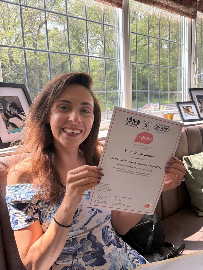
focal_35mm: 26
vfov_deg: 67.3
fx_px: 203
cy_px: 135
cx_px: 102
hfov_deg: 53.1
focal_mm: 5.96
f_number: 1.6
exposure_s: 1/174
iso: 50
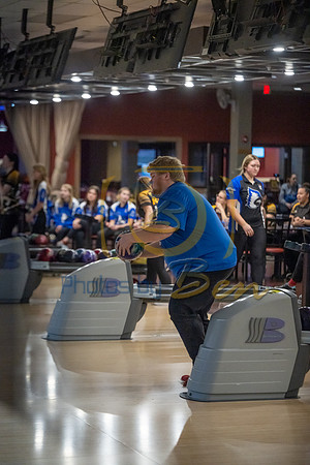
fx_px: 1356
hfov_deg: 13.0
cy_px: 232
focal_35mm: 105
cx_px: 155
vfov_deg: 19.5
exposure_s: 1/1000
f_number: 2.8
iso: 4000
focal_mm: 105
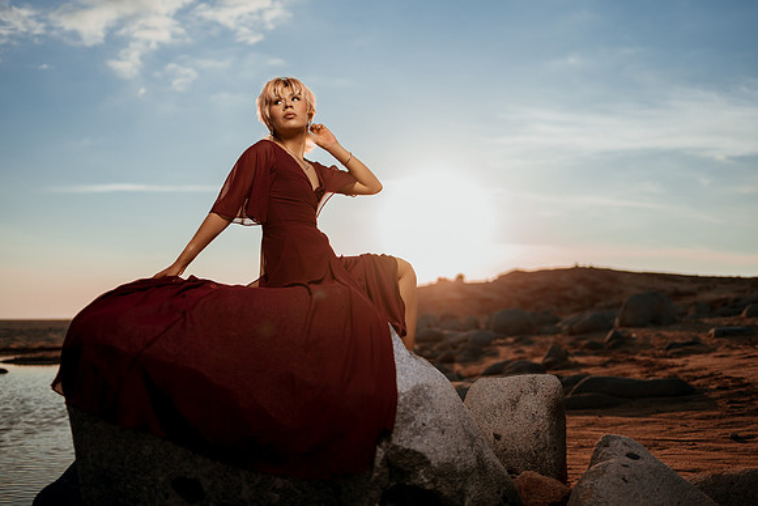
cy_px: 253
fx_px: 737
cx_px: 379
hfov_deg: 54.4
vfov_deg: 37.9
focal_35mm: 35
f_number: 1.8
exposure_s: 1/8000
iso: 50
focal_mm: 35
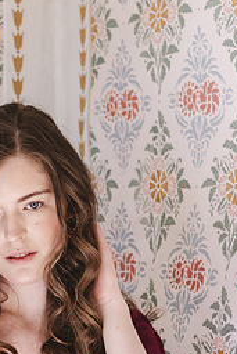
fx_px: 1233
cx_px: 19
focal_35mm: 125
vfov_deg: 16.1
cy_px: 337
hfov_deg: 10.9
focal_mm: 50
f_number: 5
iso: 800
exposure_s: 1/160
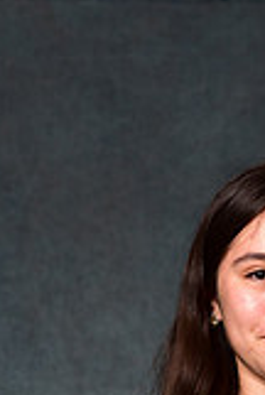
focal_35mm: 252
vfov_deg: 8.0
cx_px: 234
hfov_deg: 5.5
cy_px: 552
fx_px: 2770
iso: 100
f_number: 5
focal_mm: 70
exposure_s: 1/200
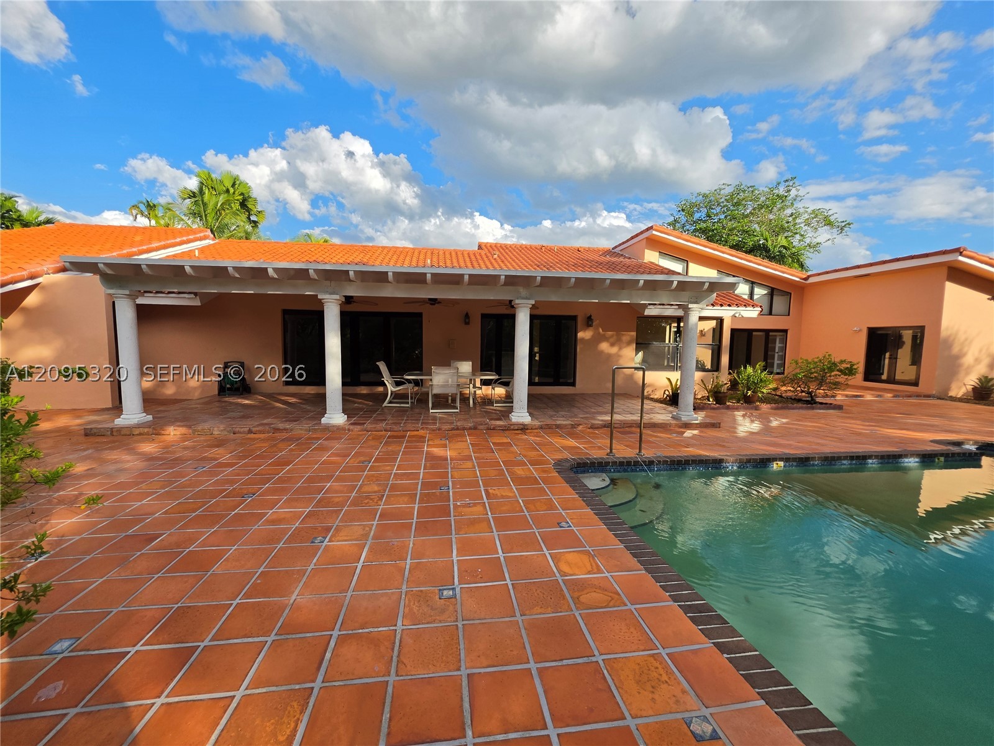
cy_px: 373
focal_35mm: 13
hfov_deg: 106.2
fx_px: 373
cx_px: 497
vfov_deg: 89.9
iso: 32
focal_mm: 2.2
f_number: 1.9
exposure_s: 1/1410
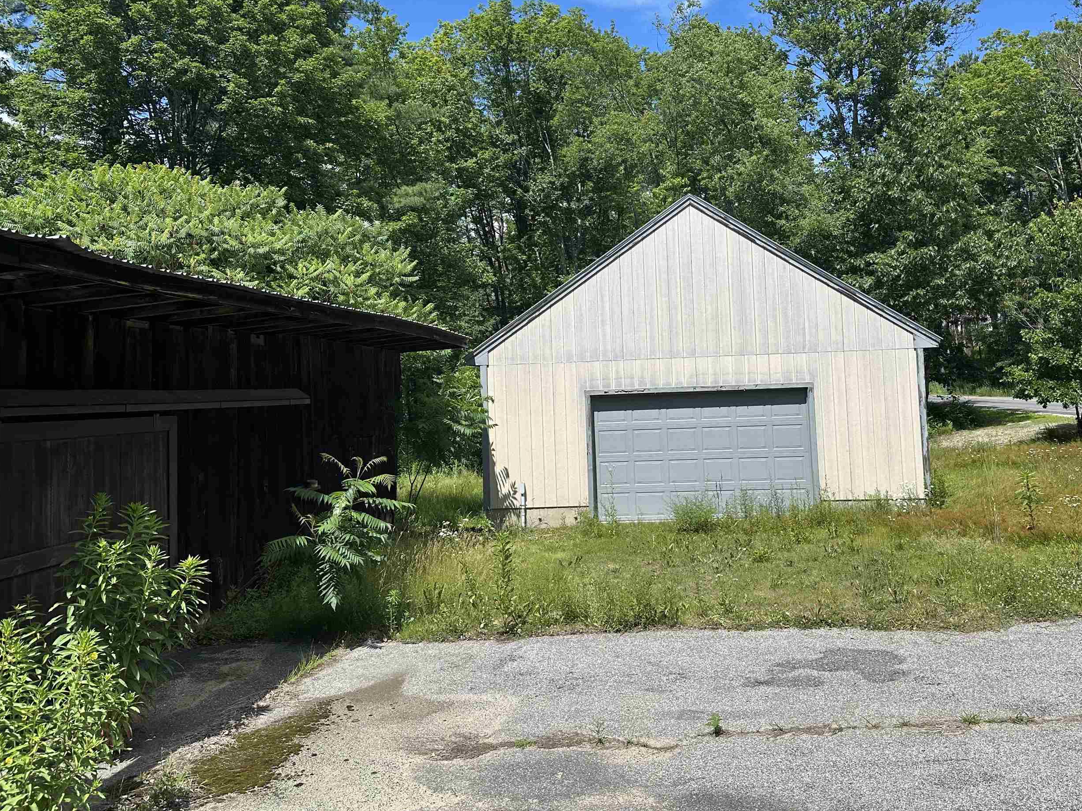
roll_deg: +2.1
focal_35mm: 30
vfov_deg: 46.6
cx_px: 606
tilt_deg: +2.9
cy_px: 343
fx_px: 938
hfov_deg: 59.8
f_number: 1.78
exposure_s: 1/4348
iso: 80
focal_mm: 6.86
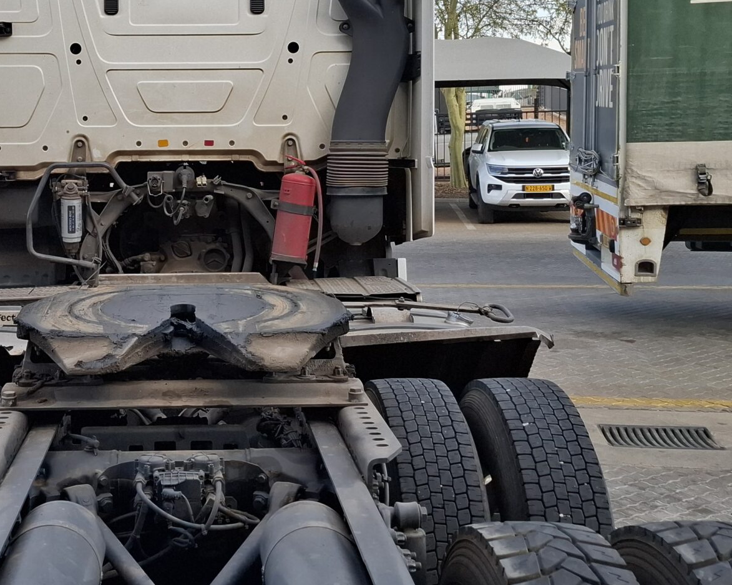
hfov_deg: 37.2
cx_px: 187
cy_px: 208
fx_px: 1061
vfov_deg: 30.7
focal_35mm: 49
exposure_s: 1/745
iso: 50
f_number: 1.8
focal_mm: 5.54
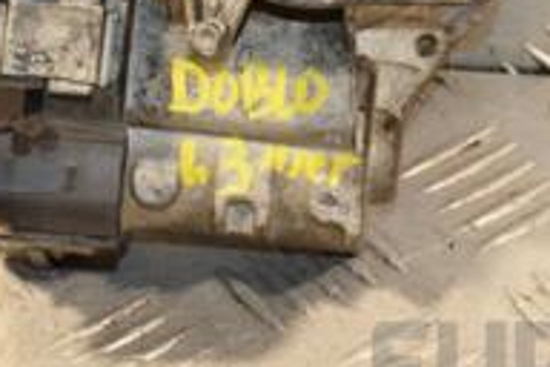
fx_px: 4736
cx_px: 318
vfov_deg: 4.4
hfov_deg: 6.6
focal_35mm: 310
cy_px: -17
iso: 800
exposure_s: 1/200
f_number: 6.3
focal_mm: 66
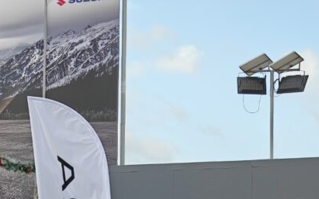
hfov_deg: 11.2
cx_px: 9
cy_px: 267
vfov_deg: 7.0
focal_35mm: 185
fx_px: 1609
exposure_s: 1/399
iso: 50
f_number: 2.6
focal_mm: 13.3
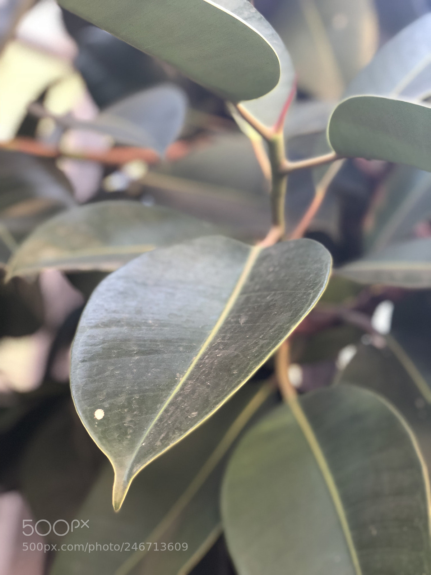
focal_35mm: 52
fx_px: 863
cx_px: 216
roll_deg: -4.2
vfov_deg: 36.8
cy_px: 288
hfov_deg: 28.0
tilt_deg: +25.5
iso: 100
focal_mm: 6
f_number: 2.4
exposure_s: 1/40
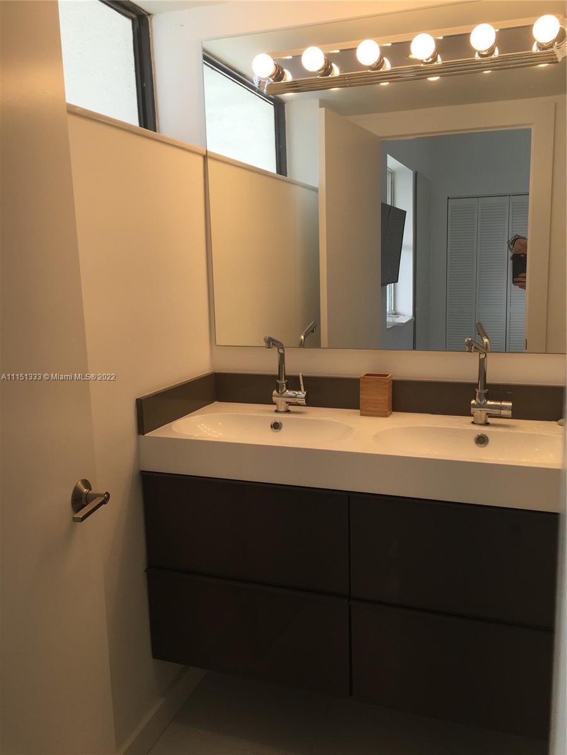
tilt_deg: -8.7
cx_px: 284
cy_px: 378
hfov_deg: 48.2
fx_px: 633
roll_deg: +2.1
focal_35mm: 29
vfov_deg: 61.7
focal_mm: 4.15
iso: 32
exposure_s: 1/316
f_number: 2.2
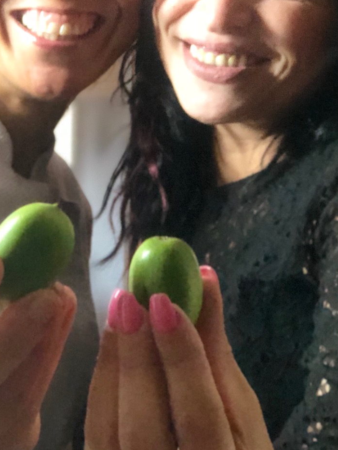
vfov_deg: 15.9
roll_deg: -0.7
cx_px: 81
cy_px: 98
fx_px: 1601
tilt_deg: +4.9
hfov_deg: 12.0
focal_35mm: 123
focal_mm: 6.6
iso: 1250
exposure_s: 1/50
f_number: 2.8
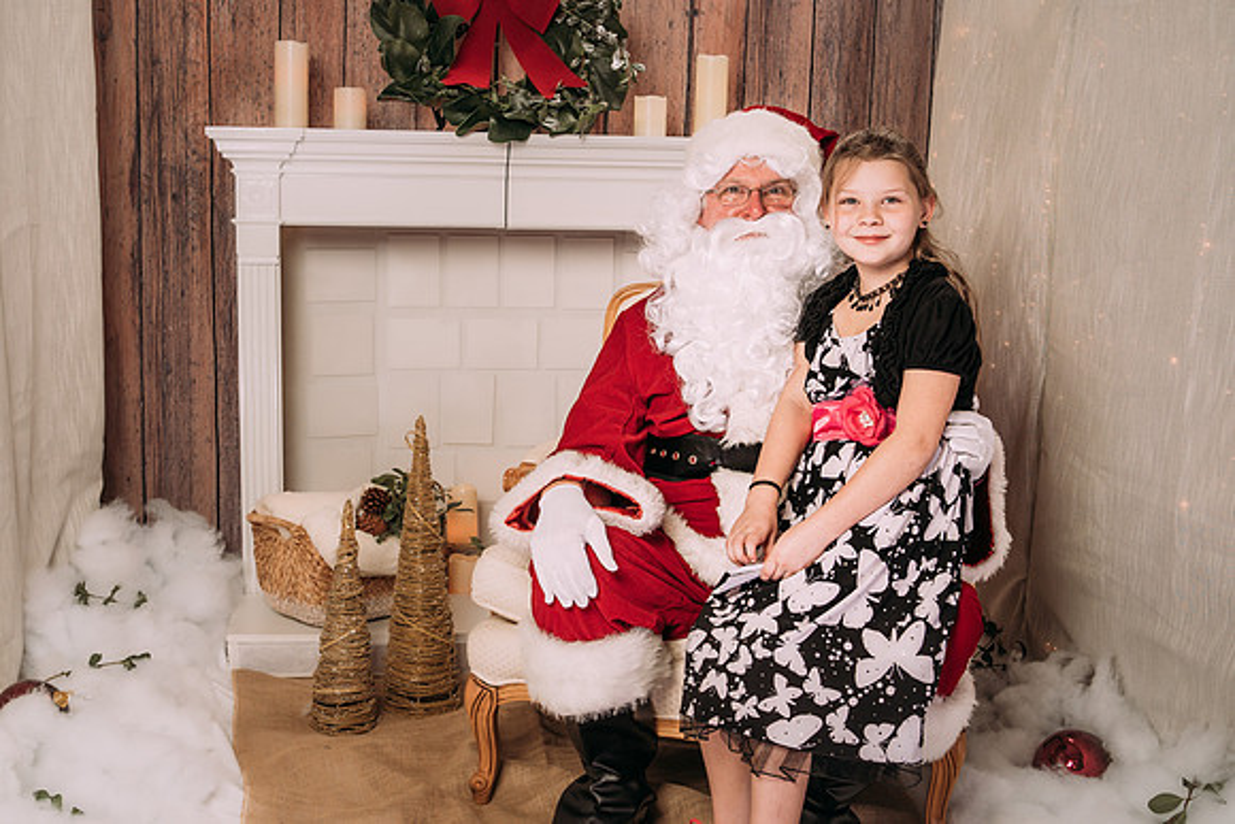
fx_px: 1529
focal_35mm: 45
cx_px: 553
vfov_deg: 30.1
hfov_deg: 43.9
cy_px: 459
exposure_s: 1/100
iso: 100
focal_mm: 35
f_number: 5.6
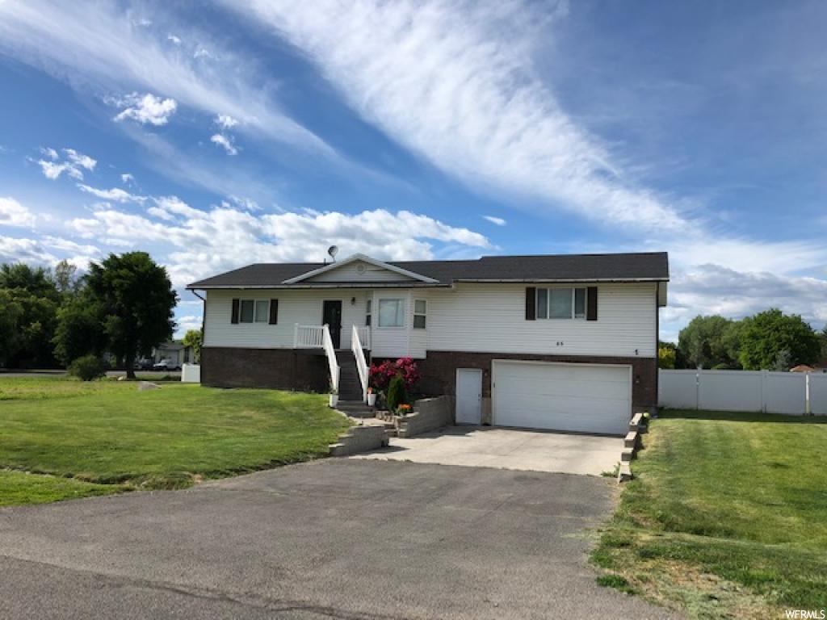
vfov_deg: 49.7
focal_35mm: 28
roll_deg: -1.4
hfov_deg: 63.4
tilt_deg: +5.8
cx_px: 414
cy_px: 310
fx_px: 669
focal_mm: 4
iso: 20
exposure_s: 1/3003
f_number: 1.8
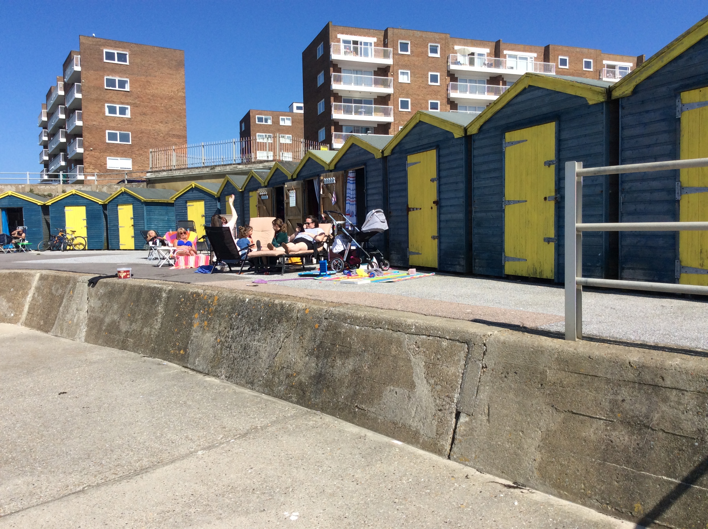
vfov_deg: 44.1
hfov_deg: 56.9
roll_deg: +0.0
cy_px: 264
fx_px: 654
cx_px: 354
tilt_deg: -3.8
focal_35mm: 32
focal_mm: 3.3
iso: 32
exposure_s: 1/1466
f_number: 2.4
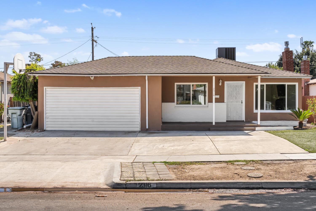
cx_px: 158
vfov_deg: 33.8
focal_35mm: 39
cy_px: 106
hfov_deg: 49.1
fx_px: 346
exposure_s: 1/1000
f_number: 6.3
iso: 200
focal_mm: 26.3
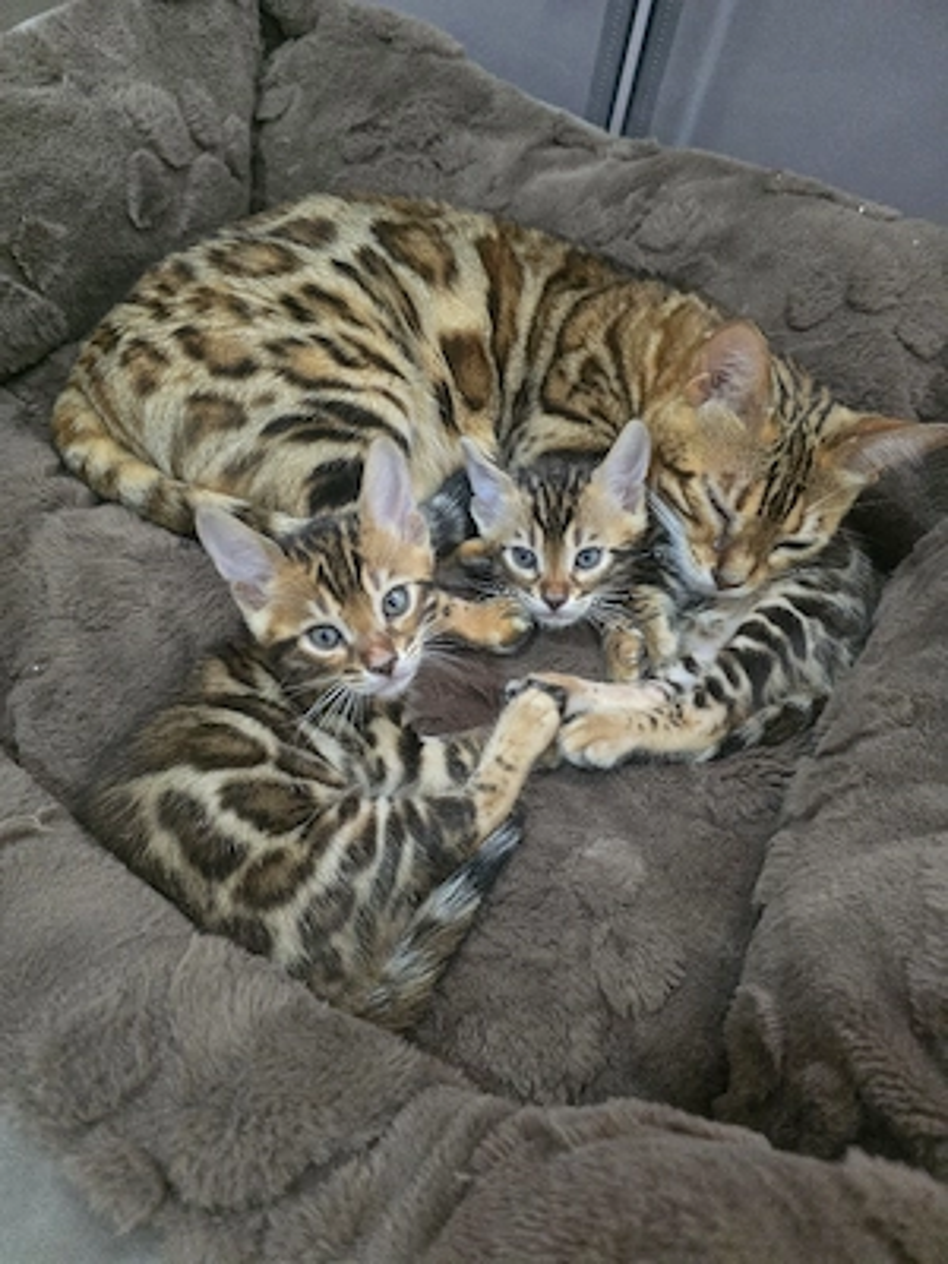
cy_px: 632
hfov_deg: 58.9
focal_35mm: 23
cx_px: 474
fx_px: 840
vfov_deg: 73.9
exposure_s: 1/101
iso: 2000
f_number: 1.7
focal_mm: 6.3
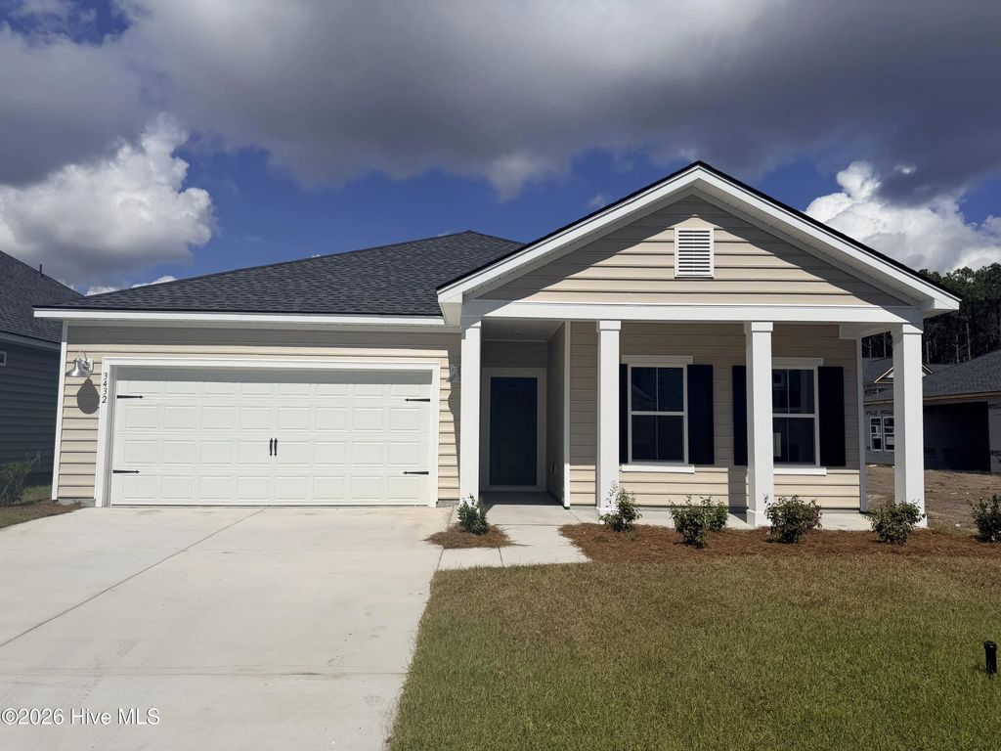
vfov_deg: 56.8
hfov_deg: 71.6
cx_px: 500
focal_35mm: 24
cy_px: 376
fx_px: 694
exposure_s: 1/17544
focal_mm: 6.76
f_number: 1.78
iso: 80
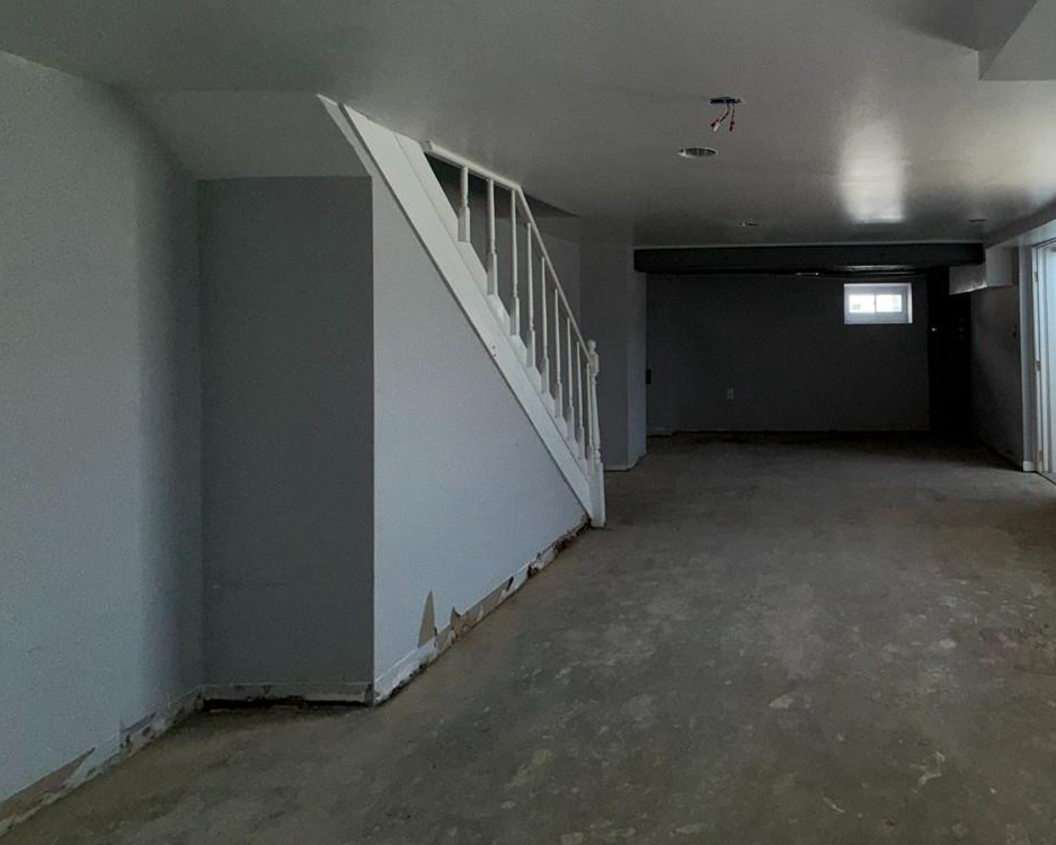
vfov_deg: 64.5
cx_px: 789
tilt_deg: +1.2
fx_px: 656
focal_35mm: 21
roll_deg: +1.9
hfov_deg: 72.4
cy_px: 312
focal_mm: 2.22
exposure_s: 1/121
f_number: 2.2
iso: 50
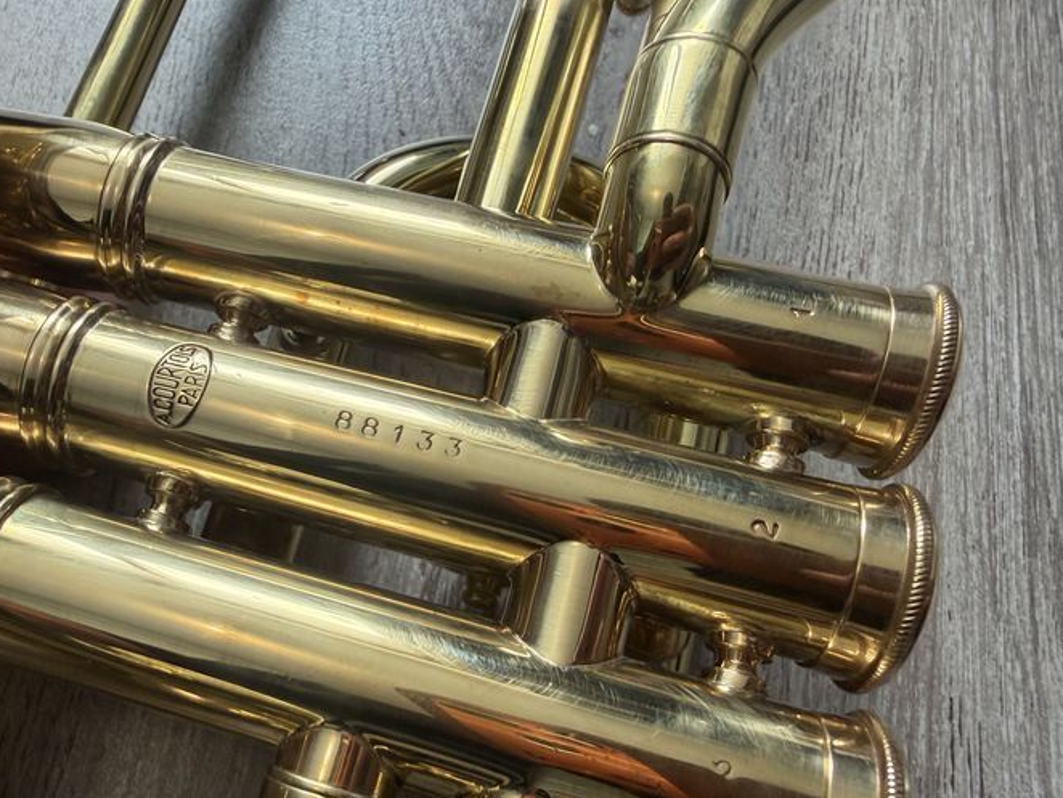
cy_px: 470
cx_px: 432
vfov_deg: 48.0
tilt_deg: -68.7
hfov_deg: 61.2
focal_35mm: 29
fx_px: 891
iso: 200
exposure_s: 1/121
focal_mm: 2.22
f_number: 2.2
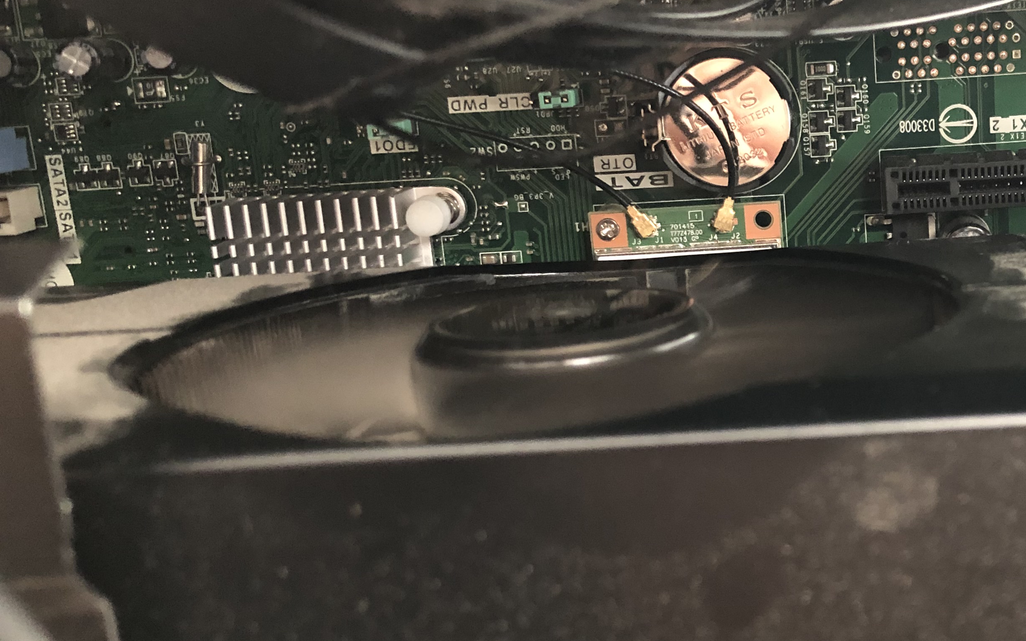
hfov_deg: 39.2
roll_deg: +6.5
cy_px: 347
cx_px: 845
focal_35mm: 49
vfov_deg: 26.3
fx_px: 1370
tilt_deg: -11.9
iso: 100
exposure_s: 1/5
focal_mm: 4
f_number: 1.8
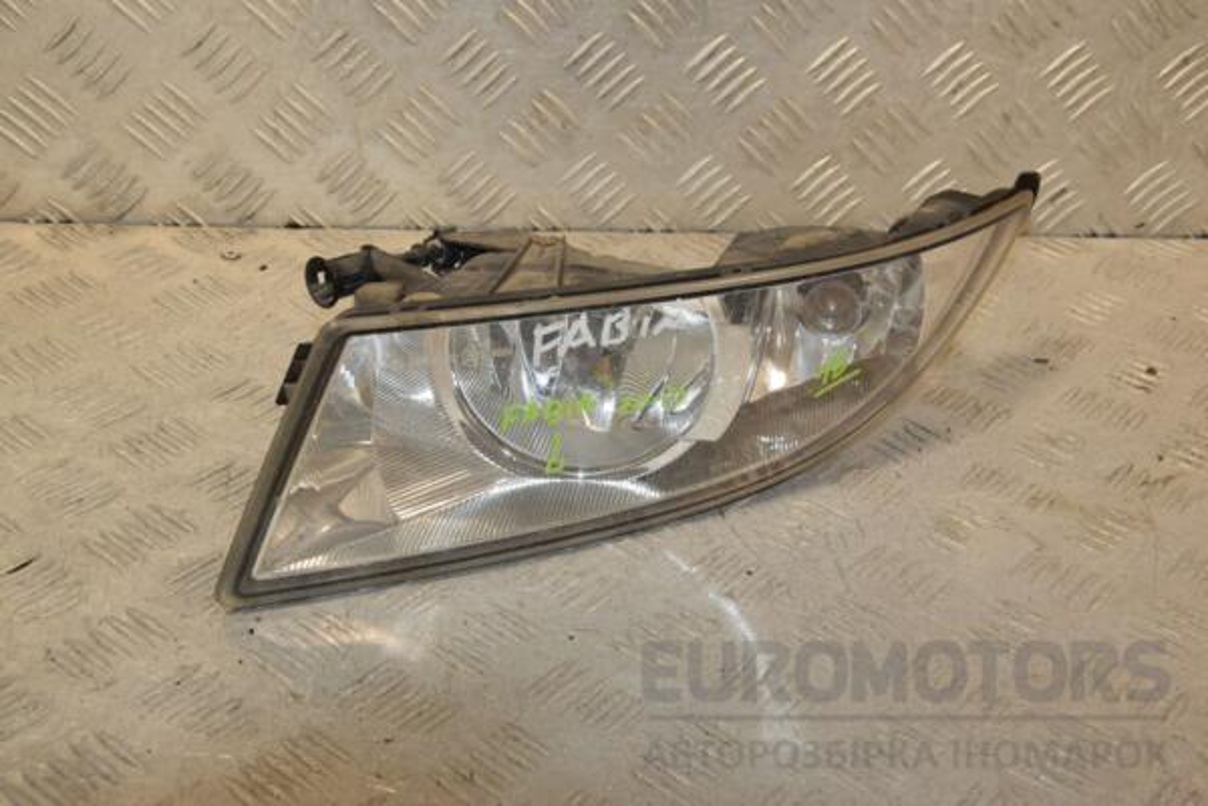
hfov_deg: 41.1
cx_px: 604
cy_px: 403
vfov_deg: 28.1
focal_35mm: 48
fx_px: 1611
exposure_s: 1/200
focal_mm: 32
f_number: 9
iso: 800
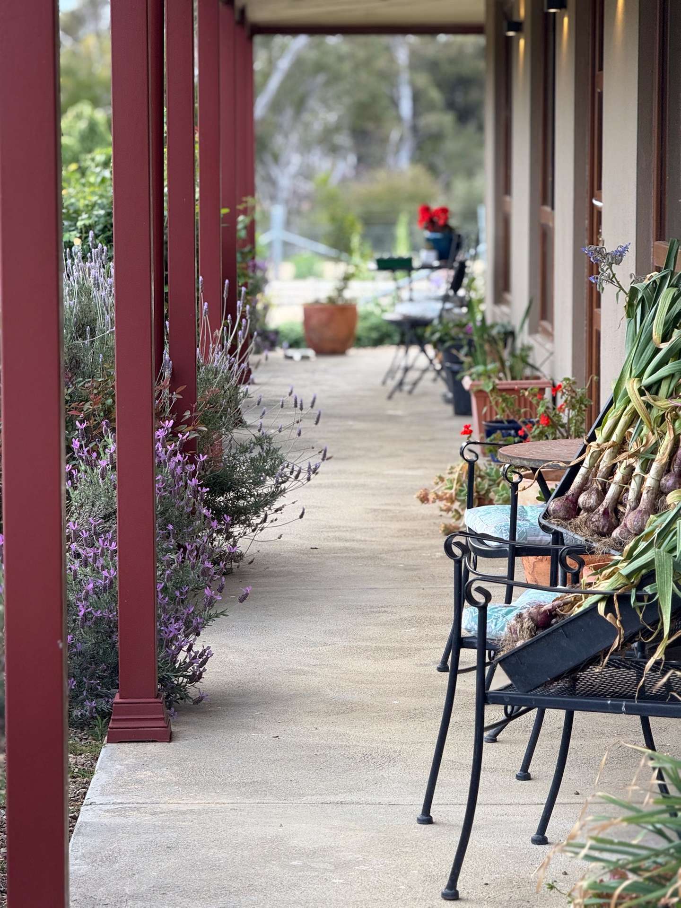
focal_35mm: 120
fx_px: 3148
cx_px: 340
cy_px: 454
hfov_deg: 12.3
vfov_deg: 16.4
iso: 64
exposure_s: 1/99
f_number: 2.8
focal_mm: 15.66
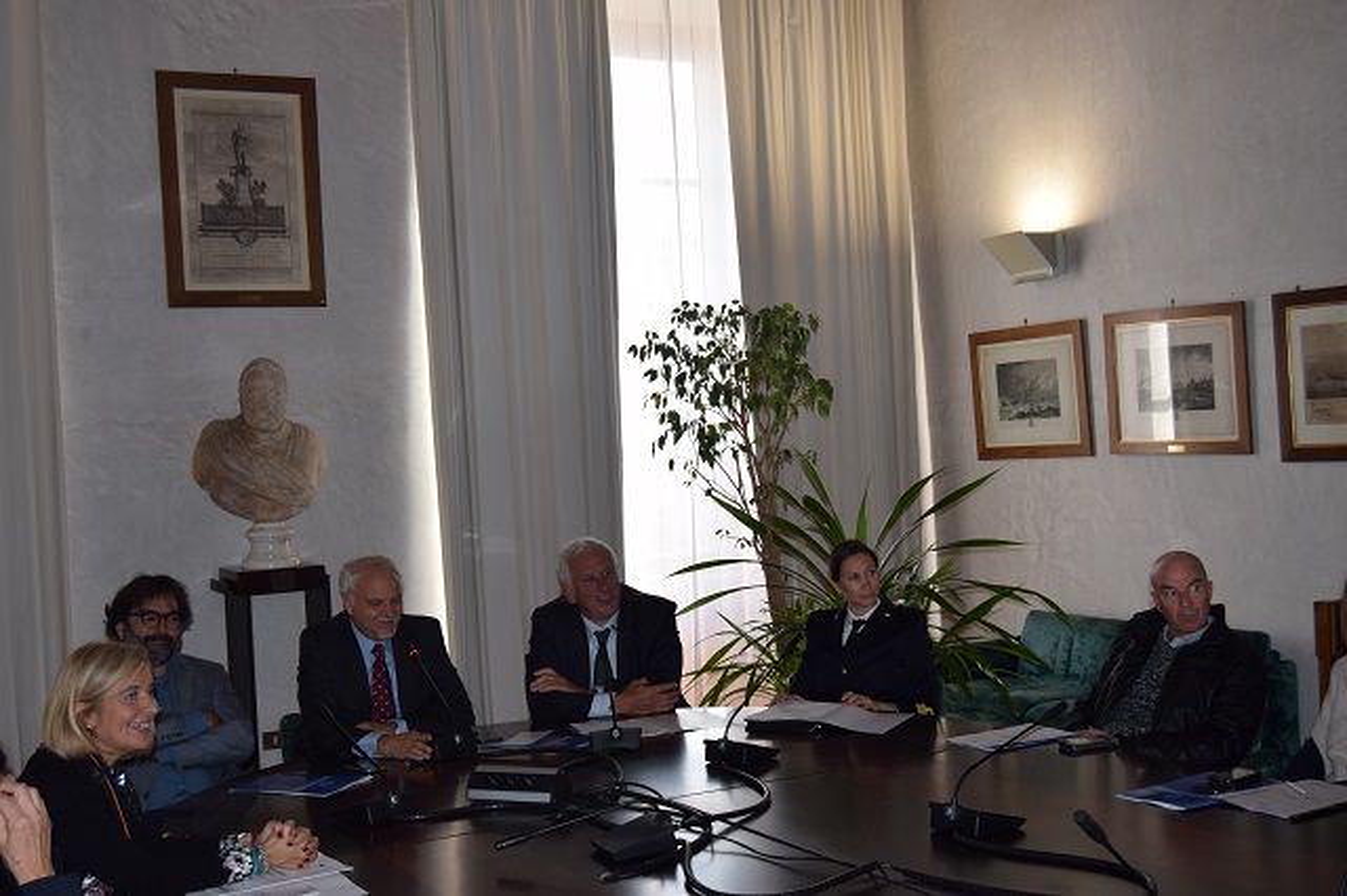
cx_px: 674
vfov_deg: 29.8
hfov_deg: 43.6
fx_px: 1683
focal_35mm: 45
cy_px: 448
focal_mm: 30
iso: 400
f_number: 5.6
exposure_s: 1/125
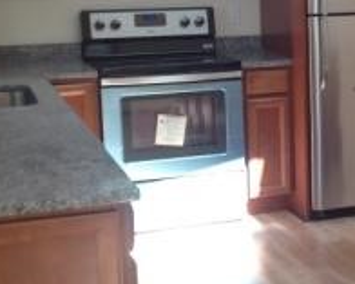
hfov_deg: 18.3
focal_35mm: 101
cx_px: 389
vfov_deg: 15.2
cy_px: 103
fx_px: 1062
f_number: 2.4
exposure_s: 1/60
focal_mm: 4.28
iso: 50
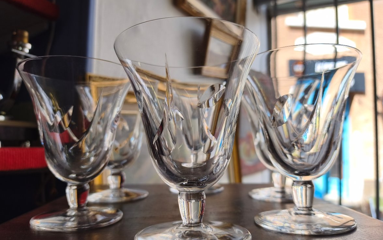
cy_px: 132
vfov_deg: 49.2
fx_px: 261
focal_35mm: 25
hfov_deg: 72.5
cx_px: 196
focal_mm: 6.06
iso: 50
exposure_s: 1/163
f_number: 1.7
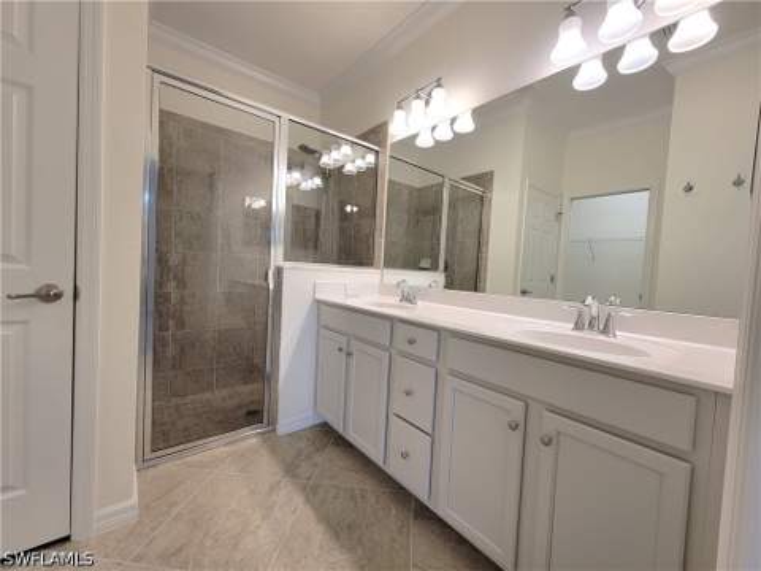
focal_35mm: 13
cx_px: 380
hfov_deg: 106.2
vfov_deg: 89.9
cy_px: 286
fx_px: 286
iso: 100
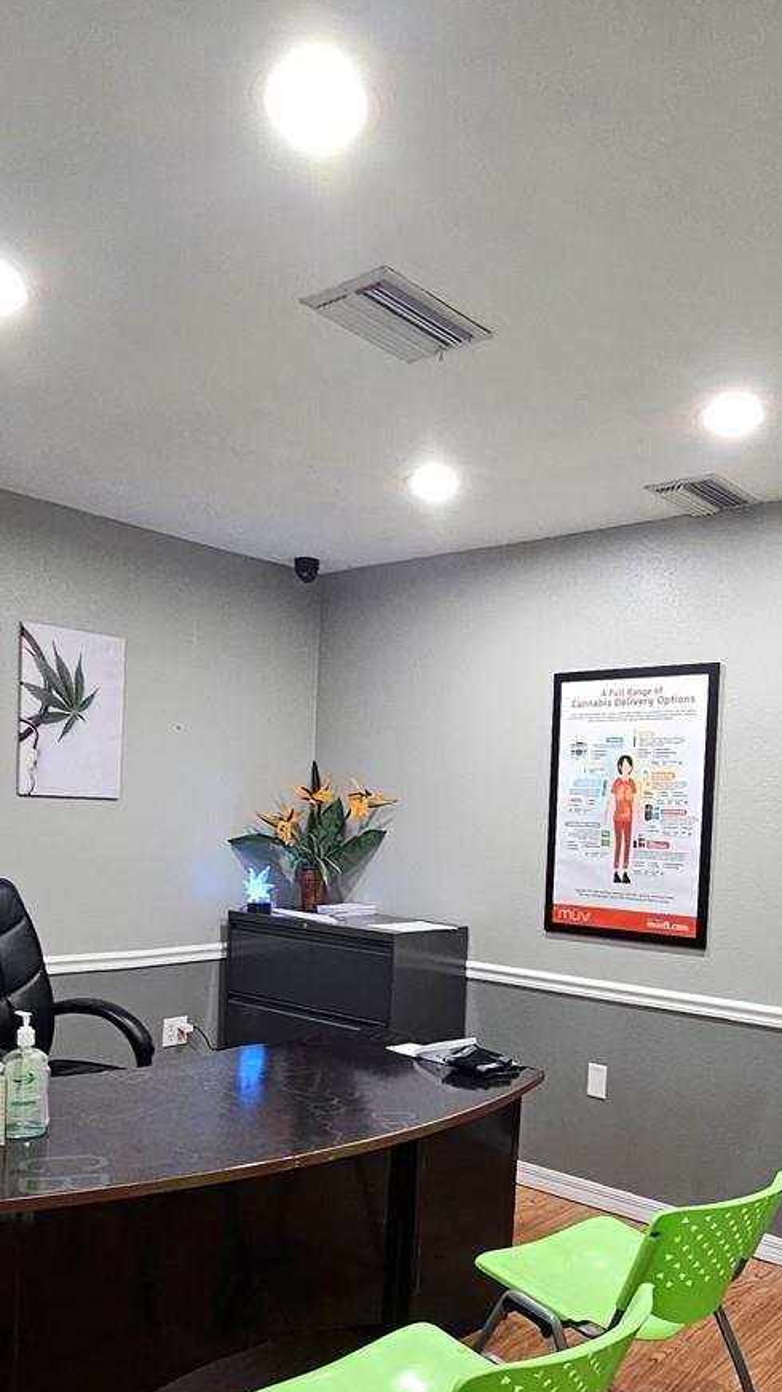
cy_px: 900
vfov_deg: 70.3
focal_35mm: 26
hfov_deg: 44.2
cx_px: 460
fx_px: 959
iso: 320
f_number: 2.2
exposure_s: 1/40
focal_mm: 2.2
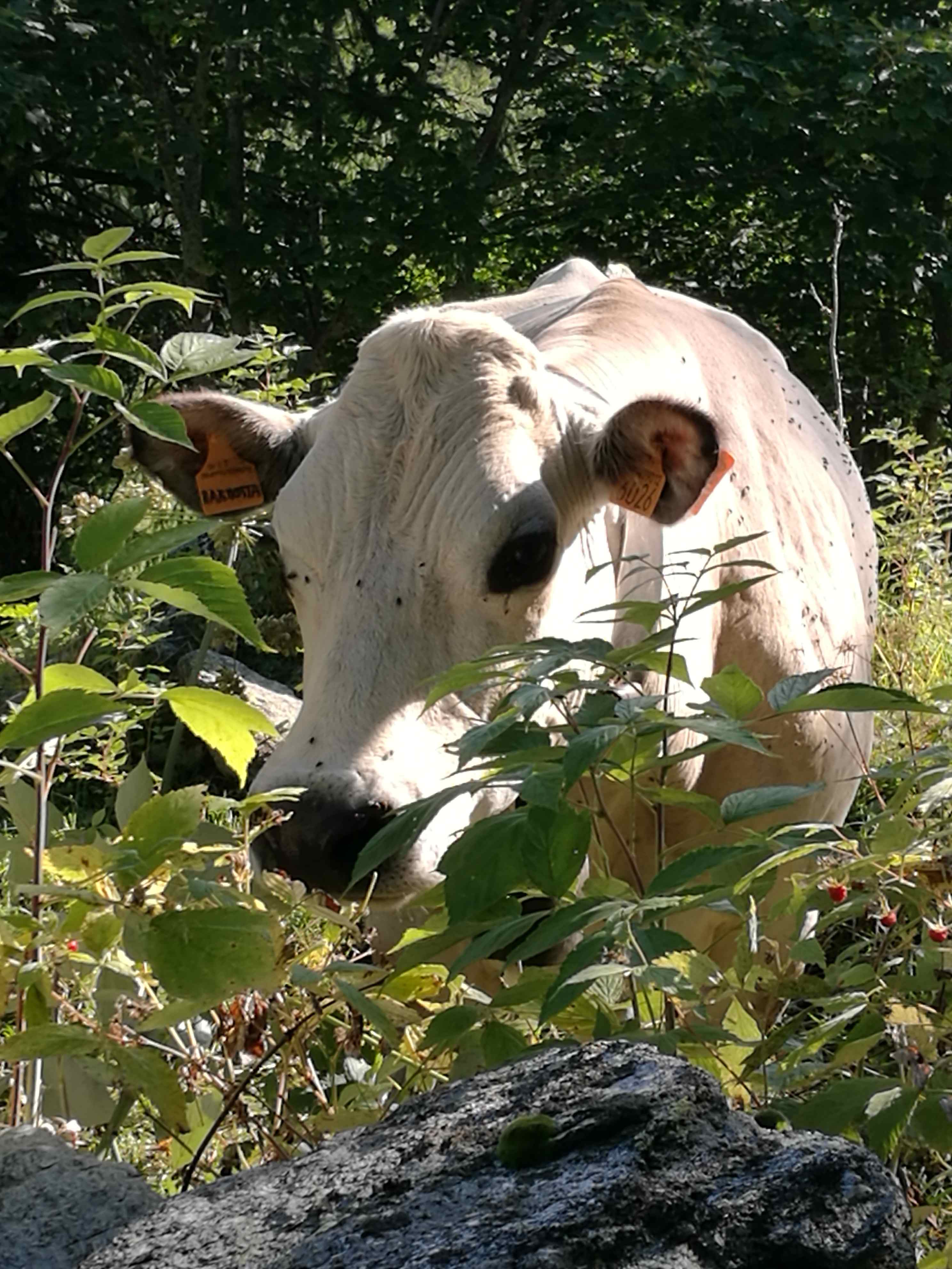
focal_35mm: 101
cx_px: 476
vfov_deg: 19.4
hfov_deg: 14.6
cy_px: 634
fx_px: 3704
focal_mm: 4.5
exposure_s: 1/361
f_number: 2.2
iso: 50
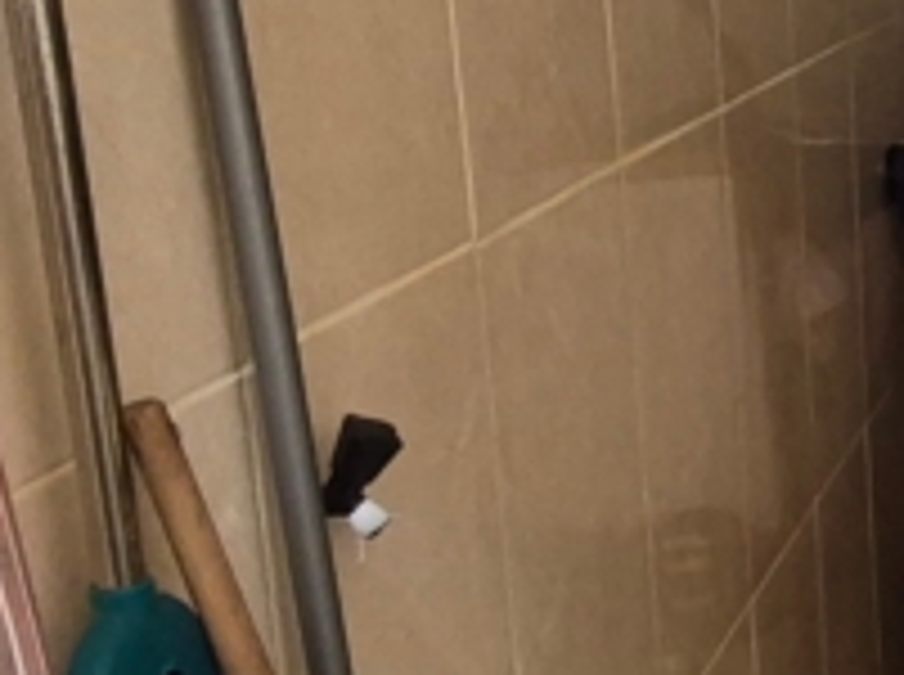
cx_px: 1232
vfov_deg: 20.9
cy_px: 306
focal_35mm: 70
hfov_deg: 23.8
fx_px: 1825
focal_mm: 1.74
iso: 500
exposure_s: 1/60
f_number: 2.2
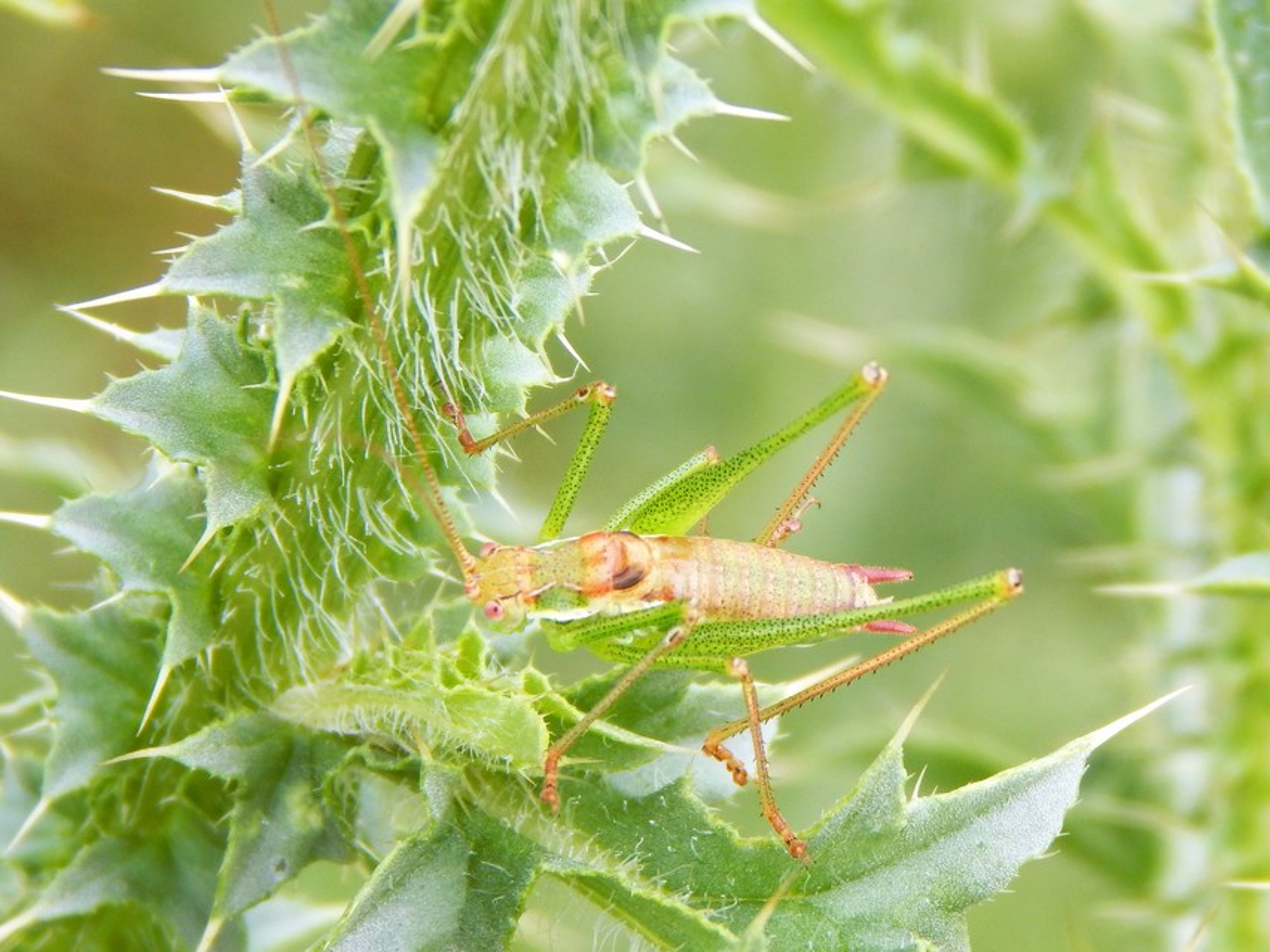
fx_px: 7596
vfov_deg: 7.2
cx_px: 635
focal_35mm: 207
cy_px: 476
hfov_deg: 9.6
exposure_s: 1/100
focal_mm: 37.1
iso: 125
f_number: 5.4
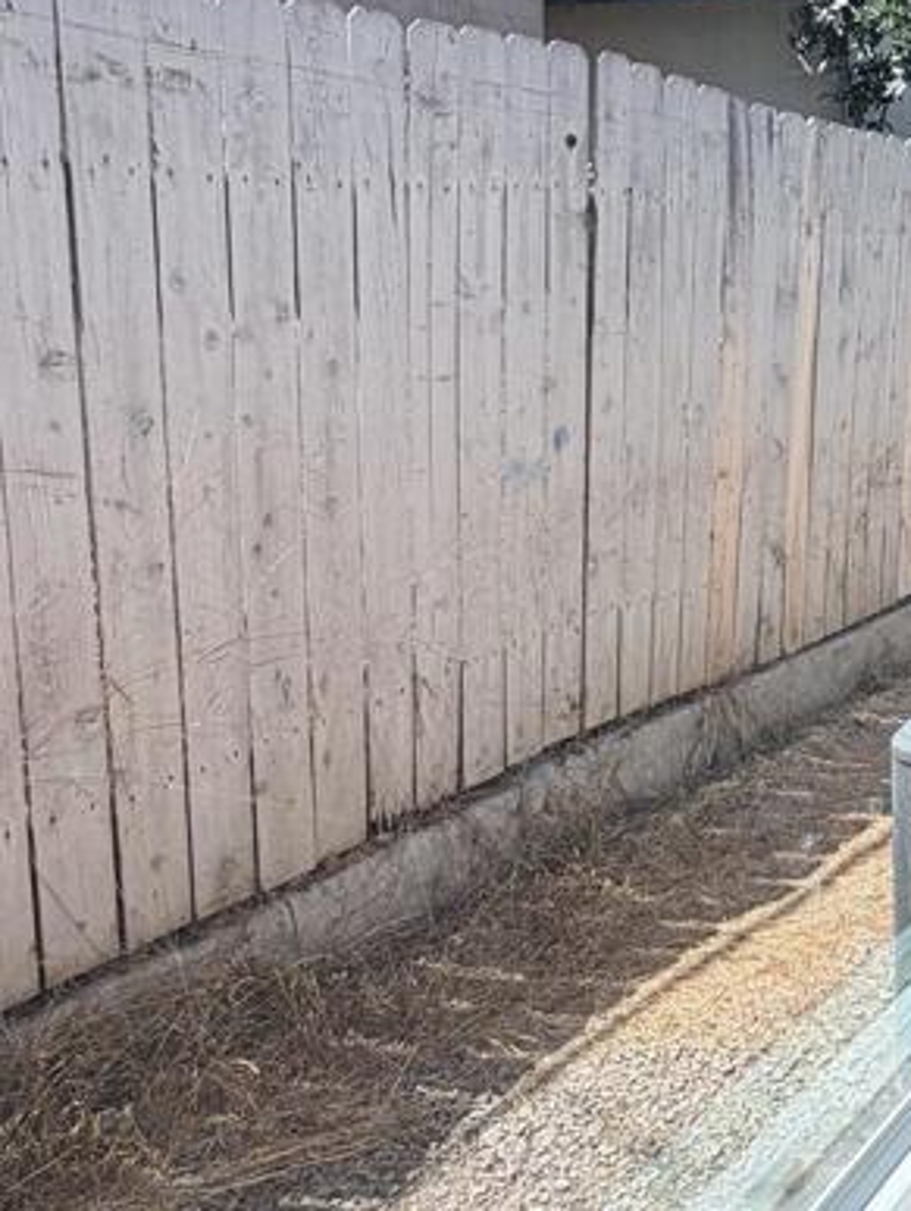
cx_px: 1002
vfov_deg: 49.9
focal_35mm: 37
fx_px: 1296
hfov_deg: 33.7
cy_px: 513
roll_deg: -2.6
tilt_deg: -10.3
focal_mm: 2.22
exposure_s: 1/559
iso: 40
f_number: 2.2
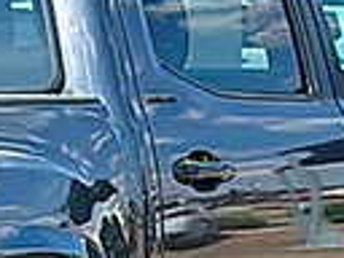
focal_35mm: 208
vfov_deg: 7.1
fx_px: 2067
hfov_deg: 9.2
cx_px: -236
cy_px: 286
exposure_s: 1/2747
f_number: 1.78
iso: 80
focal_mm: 6.86
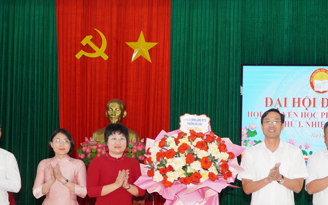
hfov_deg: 39.5
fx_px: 454
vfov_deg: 25.0
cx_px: 197
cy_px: 167
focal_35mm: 51
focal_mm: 21
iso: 400
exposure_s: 1/60
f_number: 4
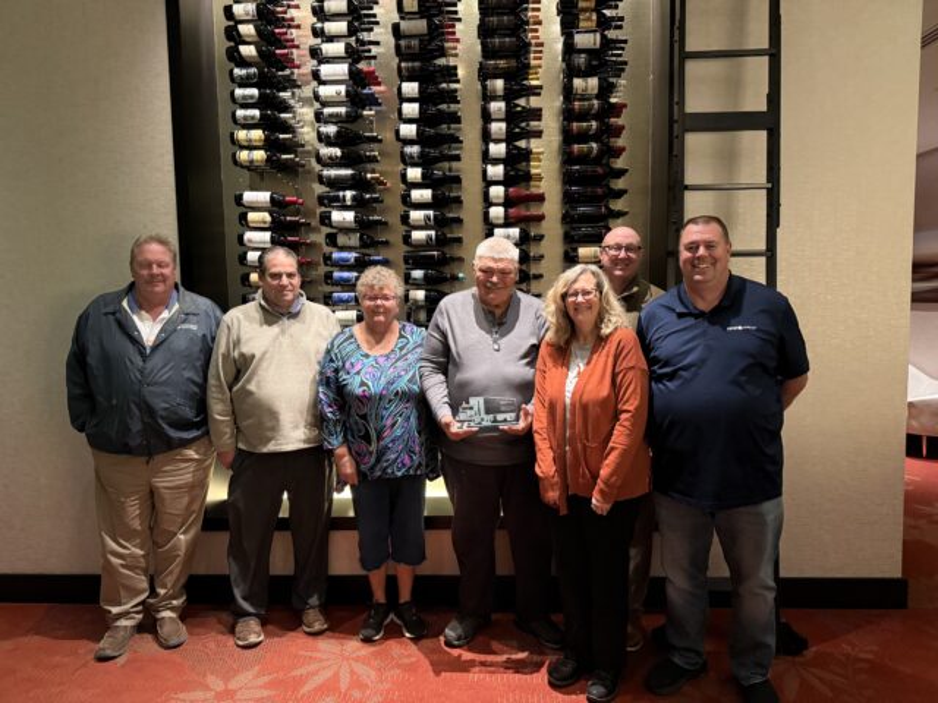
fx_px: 650
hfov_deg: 71.6
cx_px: 469
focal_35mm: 24
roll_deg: +1.0
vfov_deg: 56.8
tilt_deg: -4.3
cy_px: 352
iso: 1000
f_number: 1.78
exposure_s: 1/30
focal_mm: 6.76
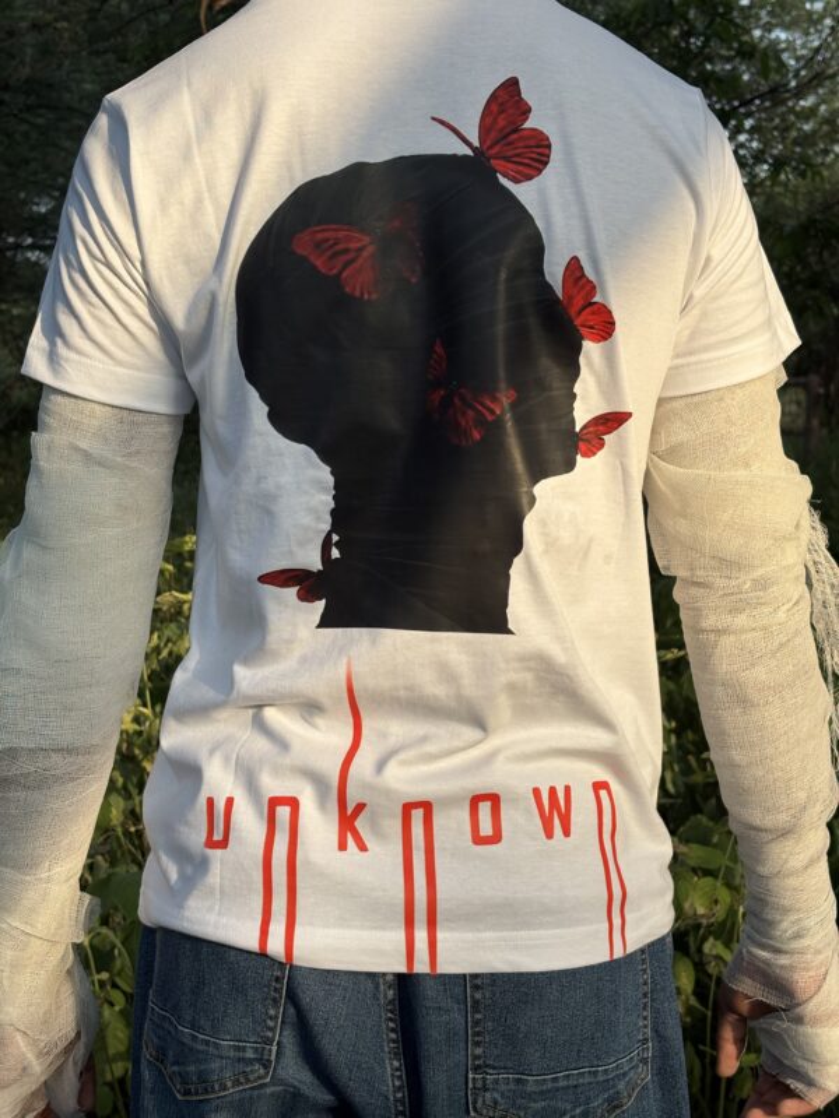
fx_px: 1680
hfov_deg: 28.0
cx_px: 420
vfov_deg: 36.8
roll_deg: +0.7
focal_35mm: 52
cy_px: 559
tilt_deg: -3.5
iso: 32
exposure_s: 1/907
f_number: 1.6
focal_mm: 5.96
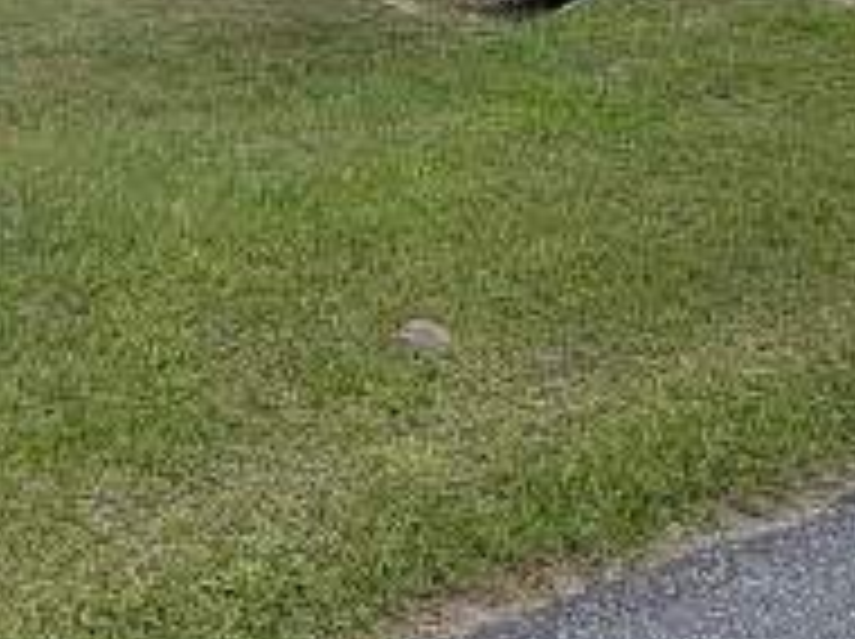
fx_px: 1455
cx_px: -126
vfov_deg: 22.4
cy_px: -176
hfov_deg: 29.0
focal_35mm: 59
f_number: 2.2
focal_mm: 2.22
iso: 50
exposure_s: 1/1094
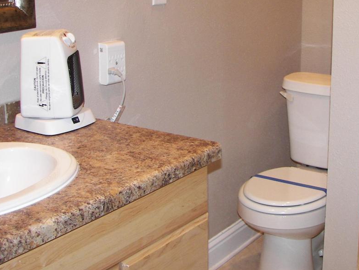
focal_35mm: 59
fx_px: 612
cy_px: 70
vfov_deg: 24.6
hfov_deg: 32.5
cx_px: 224
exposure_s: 1/30
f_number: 2.8
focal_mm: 6
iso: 100
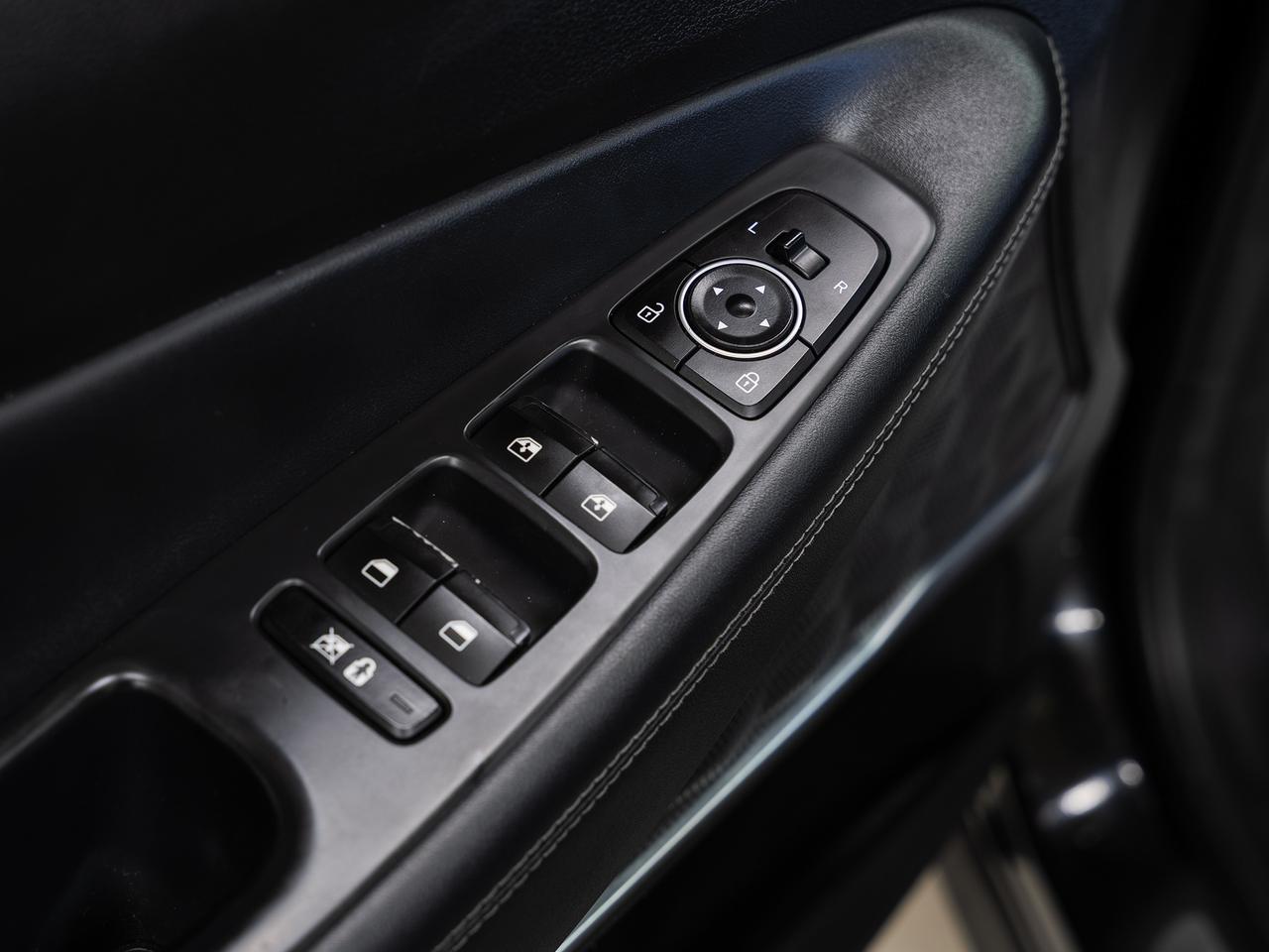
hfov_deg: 32.2
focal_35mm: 60
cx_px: 634
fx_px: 2197
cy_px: 476
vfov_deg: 24.4
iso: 100
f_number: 5.6
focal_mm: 55.4
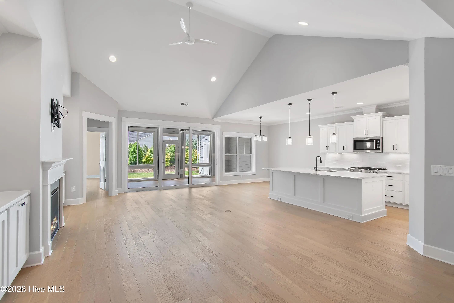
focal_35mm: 17
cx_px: 227
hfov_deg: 93.3
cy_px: 152
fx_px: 214
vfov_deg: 70.4
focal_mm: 11.5
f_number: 4.8
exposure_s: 1/8
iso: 100
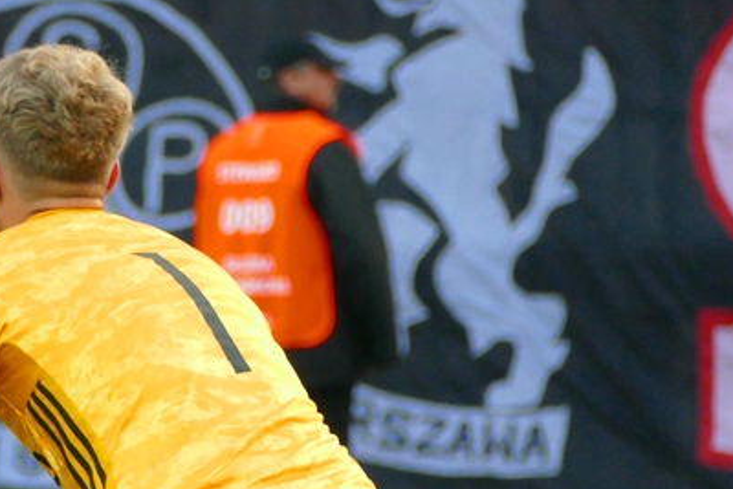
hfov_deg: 1.8
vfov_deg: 1.2
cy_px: 347
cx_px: -55
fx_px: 23198
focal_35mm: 1139
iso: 1000
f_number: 4
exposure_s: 1/500
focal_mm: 144.27
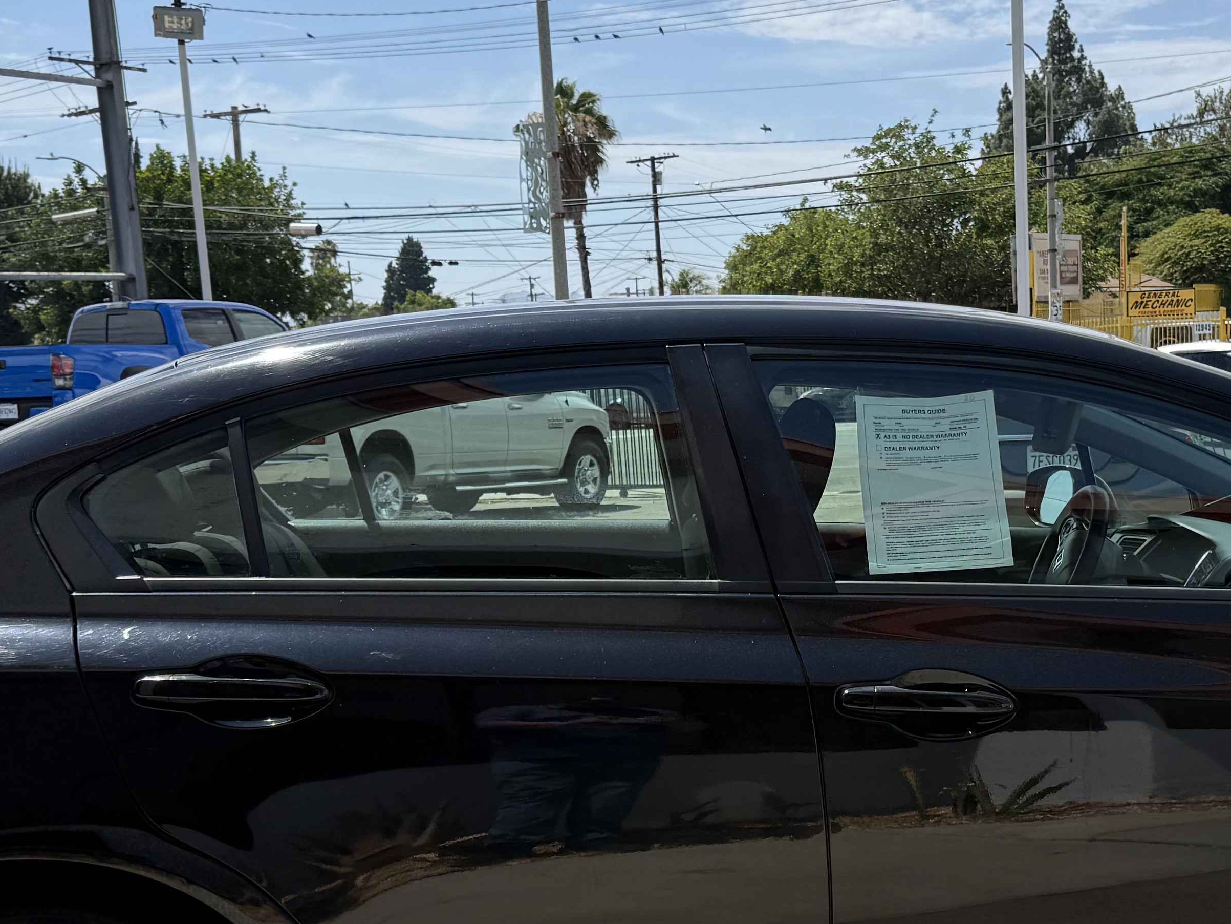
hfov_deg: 33.4
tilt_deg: -8.5
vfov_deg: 25.5
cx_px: 853
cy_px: 607
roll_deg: +1.6
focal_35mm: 57
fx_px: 2027
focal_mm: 6.76
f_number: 1.78
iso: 80
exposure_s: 1/4673
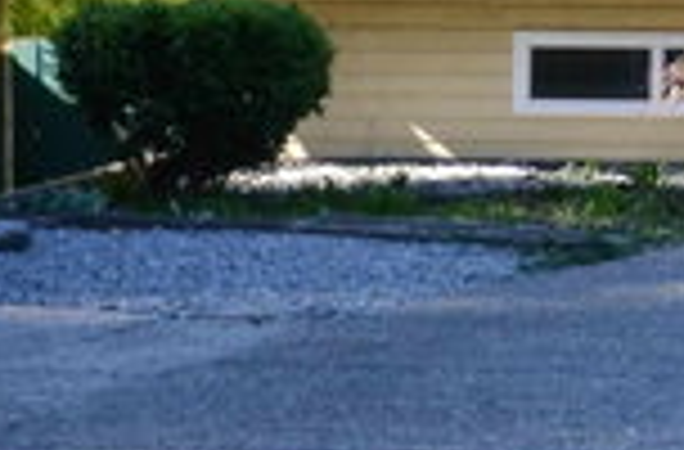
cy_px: -198
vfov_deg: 7.1
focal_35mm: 190
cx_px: 1593
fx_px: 3595
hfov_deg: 9.7
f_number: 4.5
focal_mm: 24
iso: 100
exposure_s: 1/80
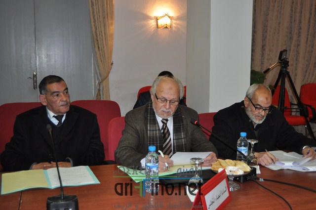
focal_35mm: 42
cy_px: 105
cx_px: 158
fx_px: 368
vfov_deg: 31.8
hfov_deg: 46.5
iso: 800
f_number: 4
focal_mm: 28
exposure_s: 1/60
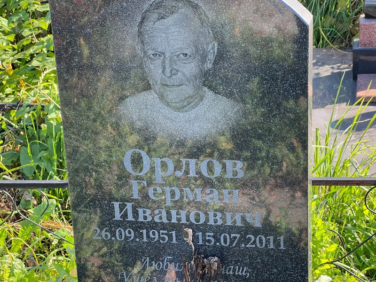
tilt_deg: -19.6
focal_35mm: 77
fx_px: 836
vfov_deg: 19.1
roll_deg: +4.3
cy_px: 141
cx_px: 188
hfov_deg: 25.3
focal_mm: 9
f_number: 2.8
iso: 40
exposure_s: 1/99
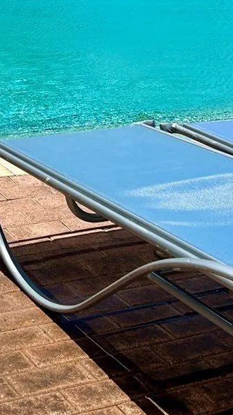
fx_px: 813
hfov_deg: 16.0
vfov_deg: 25.4
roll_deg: -0.5
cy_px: -94
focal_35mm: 74
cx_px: 7
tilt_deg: -4.1
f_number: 1.5
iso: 50
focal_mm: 5.7
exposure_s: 1/8696
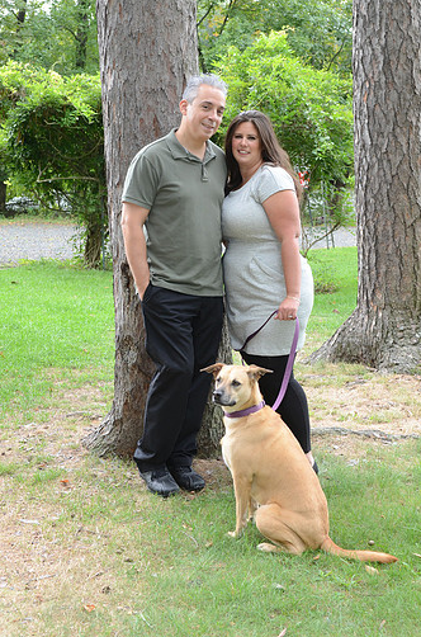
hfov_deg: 25.8
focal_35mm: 52
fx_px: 917
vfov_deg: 38.2
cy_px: 279
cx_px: 231
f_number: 5.6
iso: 500
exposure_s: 1/125
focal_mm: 30
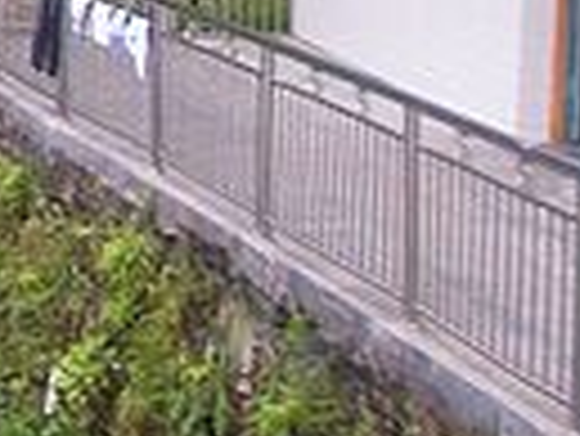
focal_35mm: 200
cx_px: -477
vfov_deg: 7.1
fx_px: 3354
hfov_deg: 9.4
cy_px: -488
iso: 64
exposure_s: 1/265
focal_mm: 6.3
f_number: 3.5
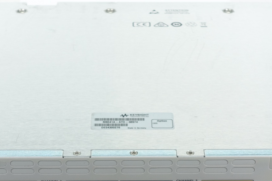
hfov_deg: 19.5
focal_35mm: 105
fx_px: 793
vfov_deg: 13.0
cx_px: 131
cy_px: 137
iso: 125
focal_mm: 20.43
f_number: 4
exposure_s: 1/125
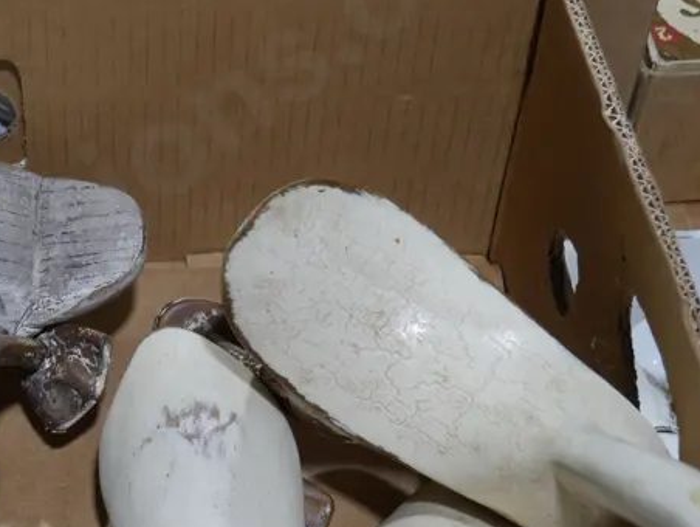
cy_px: 297
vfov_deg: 17.2
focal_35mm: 86
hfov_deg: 21.8
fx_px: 1741
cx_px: -17
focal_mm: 19
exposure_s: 1/100
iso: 200
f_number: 4.1
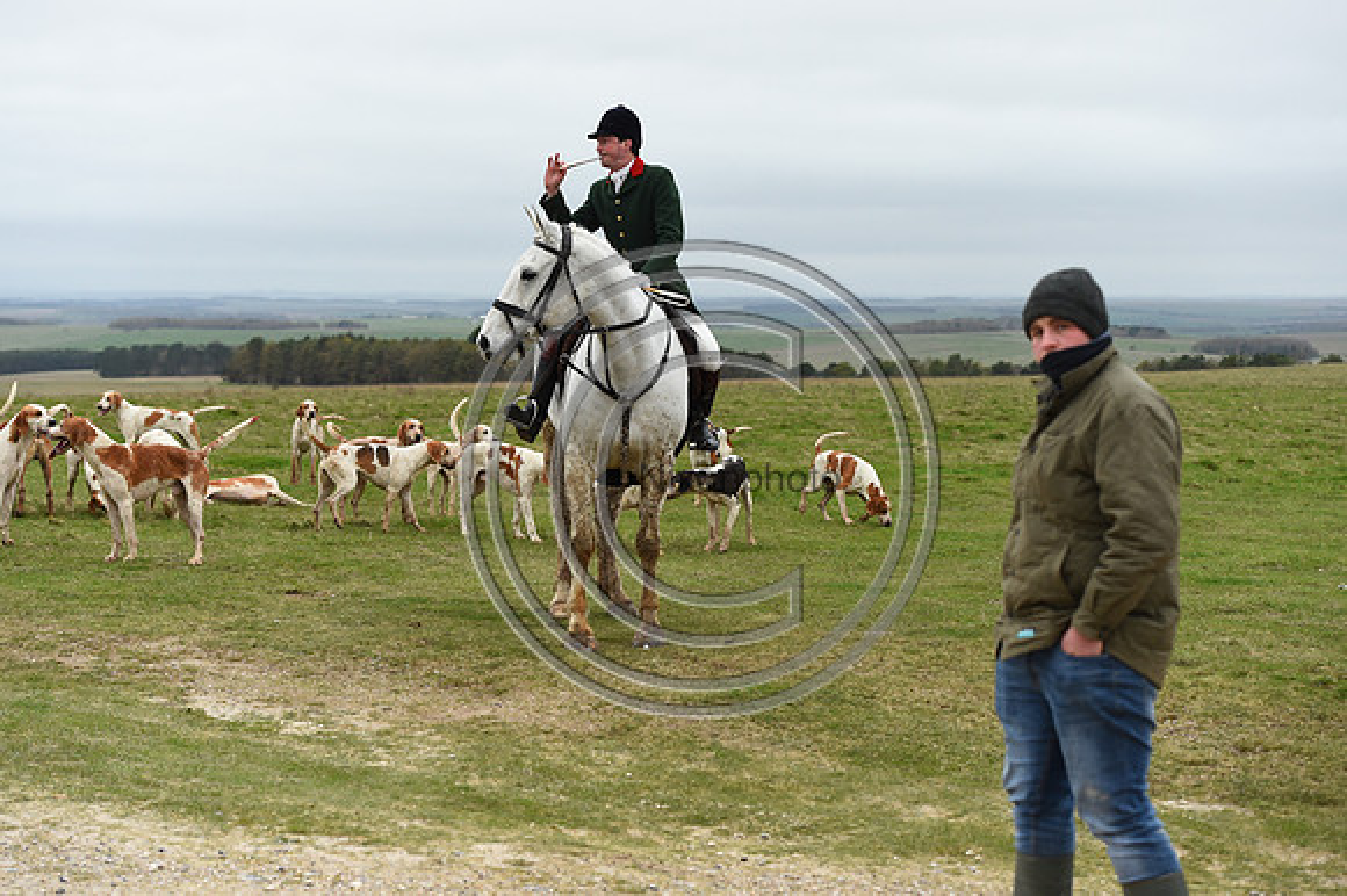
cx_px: 674
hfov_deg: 28.9
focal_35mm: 70
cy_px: 448
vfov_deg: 19.4
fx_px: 2618
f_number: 4.5
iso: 1600
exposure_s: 1/1250
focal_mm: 70
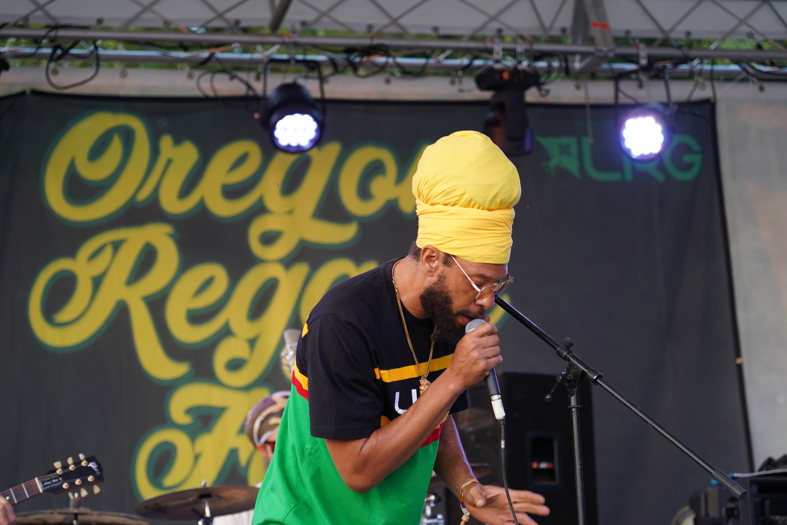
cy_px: 262
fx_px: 2295
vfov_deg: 13.0
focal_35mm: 105
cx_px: 394
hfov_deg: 19.5
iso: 1000
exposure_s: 1/160
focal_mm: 105
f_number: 4
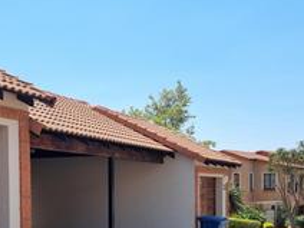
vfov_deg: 28.5
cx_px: 99
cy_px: 205
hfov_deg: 38.4
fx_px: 430
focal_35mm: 49
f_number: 1.8
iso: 50
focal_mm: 5.4
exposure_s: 1/2500
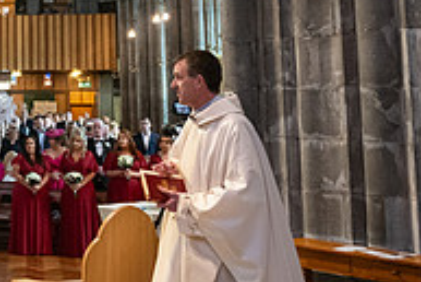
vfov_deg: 18.5
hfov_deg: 23.7
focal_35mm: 72
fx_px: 843
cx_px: -166
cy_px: 5
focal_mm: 24
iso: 1250
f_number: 3.5
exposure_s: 1/160
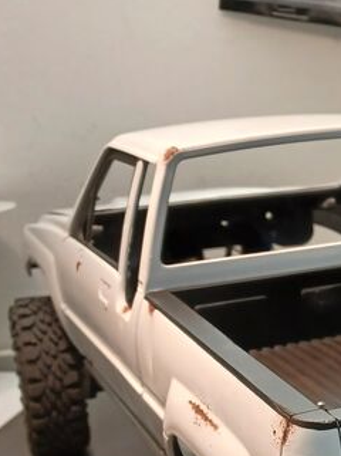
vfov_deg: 24.5
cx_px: 426
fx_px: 1027
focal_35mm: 78
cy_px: 386
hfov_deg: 17.8
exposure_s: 1/49
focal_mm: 4.6
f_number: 1.8
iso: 125
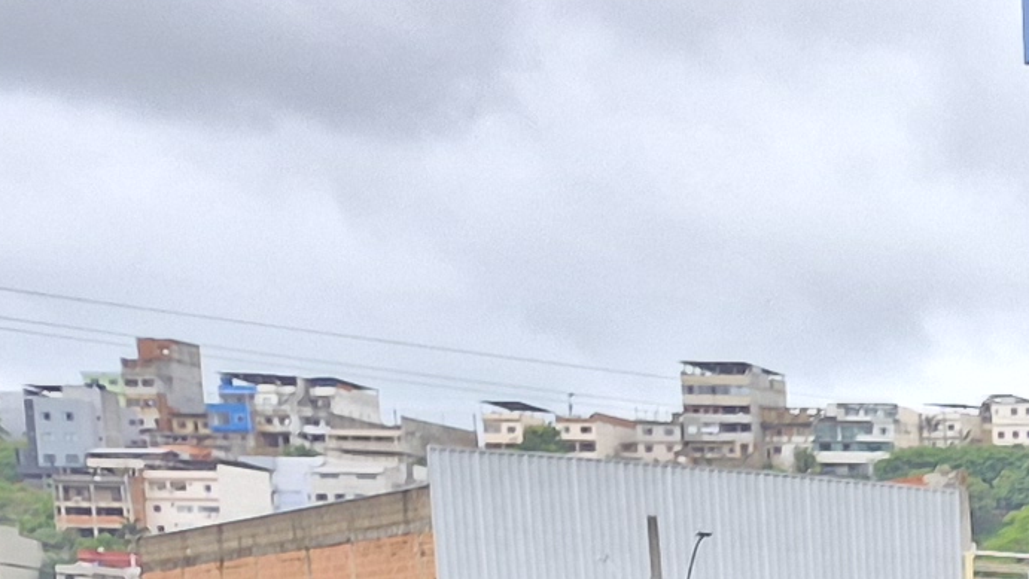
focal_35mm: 145
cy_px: 1805
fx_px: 3957
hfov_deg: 12.8
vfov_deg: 7.3
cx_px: 2124
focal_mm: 5.4
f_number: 1.8
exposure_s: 1/180
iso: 32
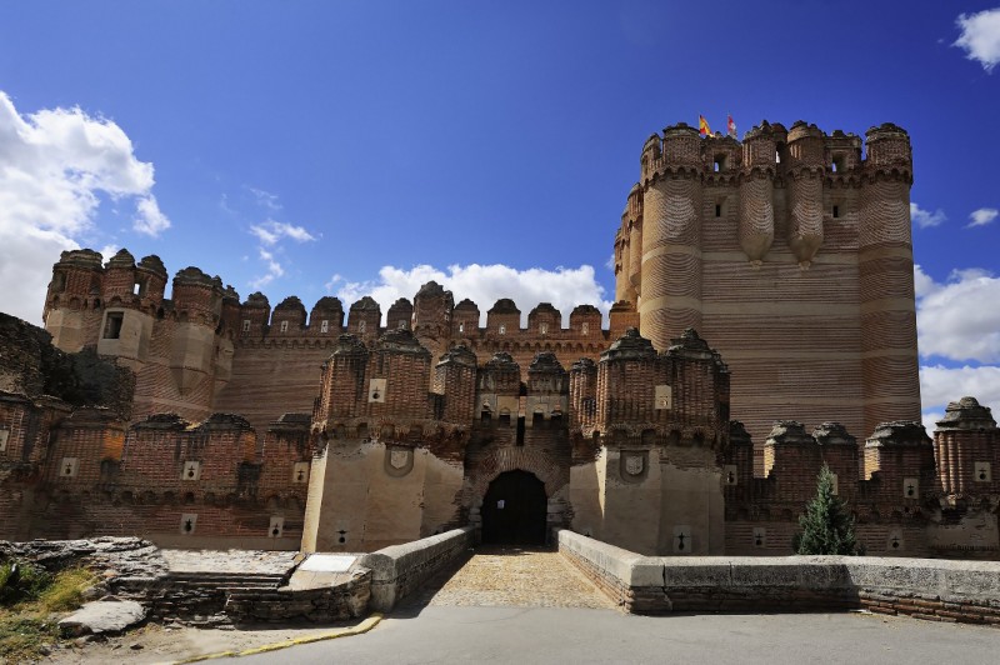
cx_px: 500
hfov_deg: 87.0
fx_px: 527
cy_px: 332
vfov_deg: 64.5
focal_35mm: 19
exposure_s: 1/1250
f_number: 8
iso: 200
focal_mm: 19
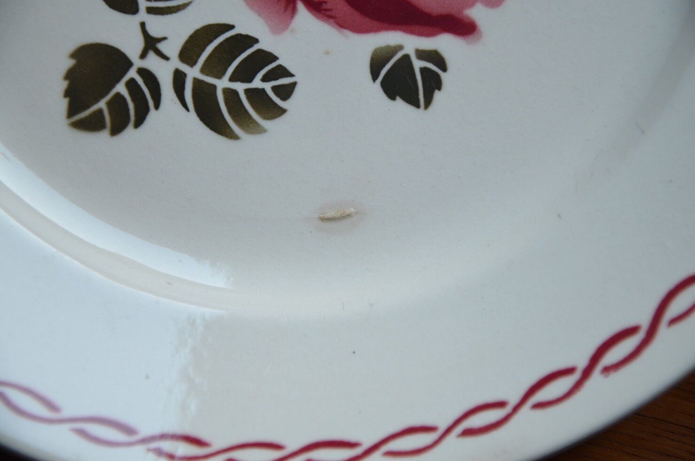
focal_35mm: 138
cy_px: 230
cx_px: 348
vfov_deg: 9.9
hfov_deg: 14.9
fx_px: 2659
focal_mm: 92
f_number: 5.6
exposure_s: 1/125
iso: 900
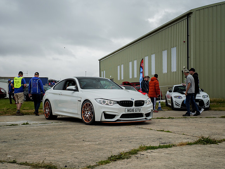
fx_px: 344
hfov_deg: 36.2
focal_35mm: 53
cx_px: 107
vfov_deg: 27.6
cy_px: 86
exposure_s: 1/320
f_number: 3.7
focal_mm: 22
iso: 200
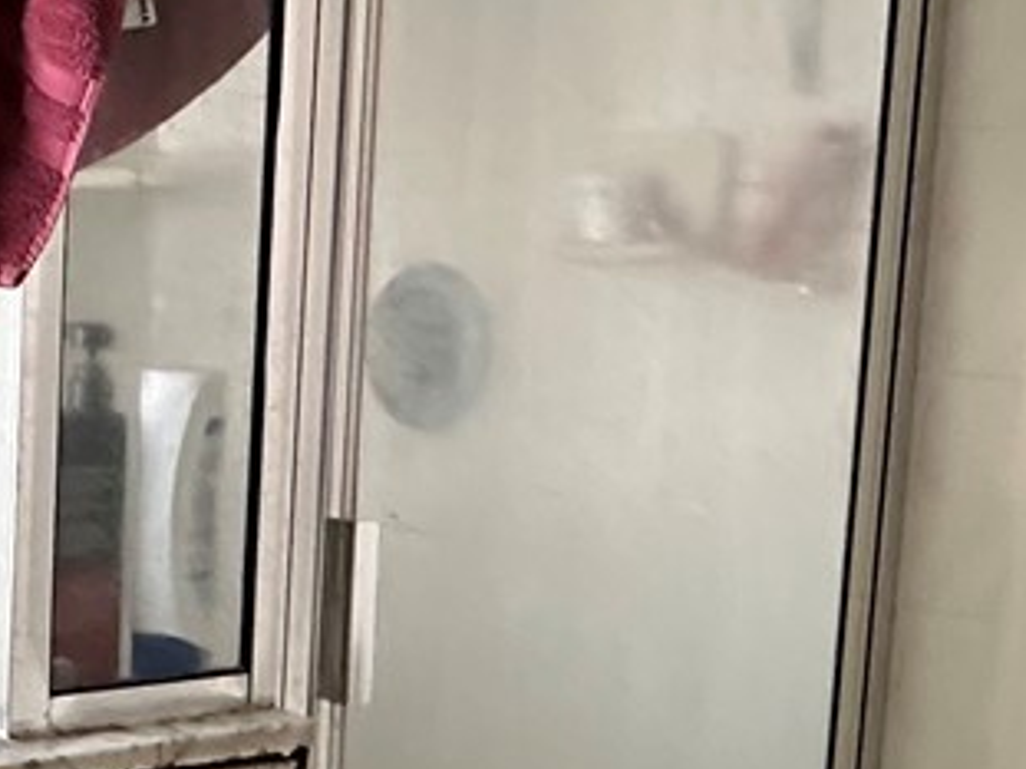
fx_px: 2133
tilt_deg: -8.1
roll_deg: -1.8
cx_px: -76
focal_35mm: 72
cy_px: 571
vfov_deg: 20.3
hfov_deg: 25.3
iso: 800
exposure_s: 1/60
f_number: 2.2
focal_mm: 2.22
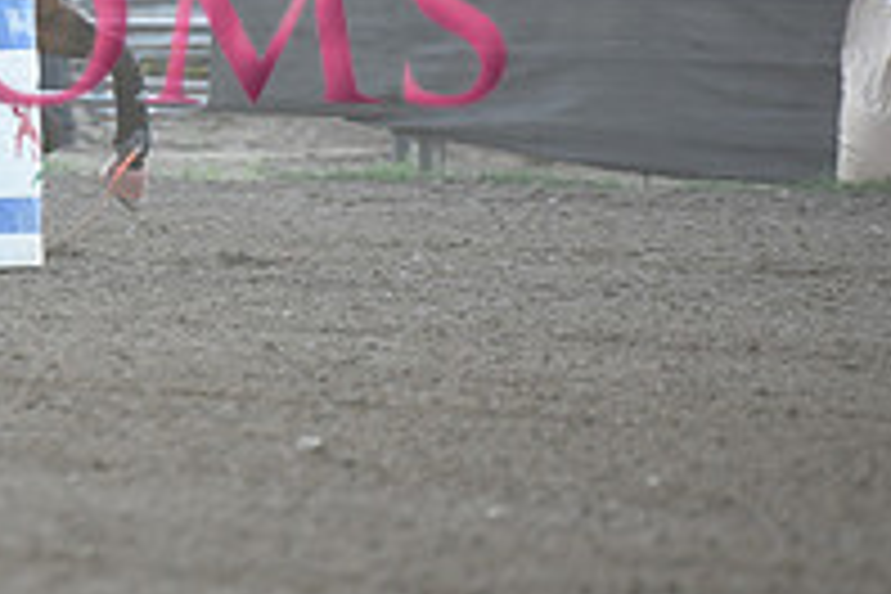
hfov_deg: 3.5
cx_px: -108
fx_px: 14527
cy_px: -119
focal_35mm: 587
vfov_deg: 2.3
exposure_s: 1/1250
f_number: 2.8
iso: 1600
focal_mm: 200
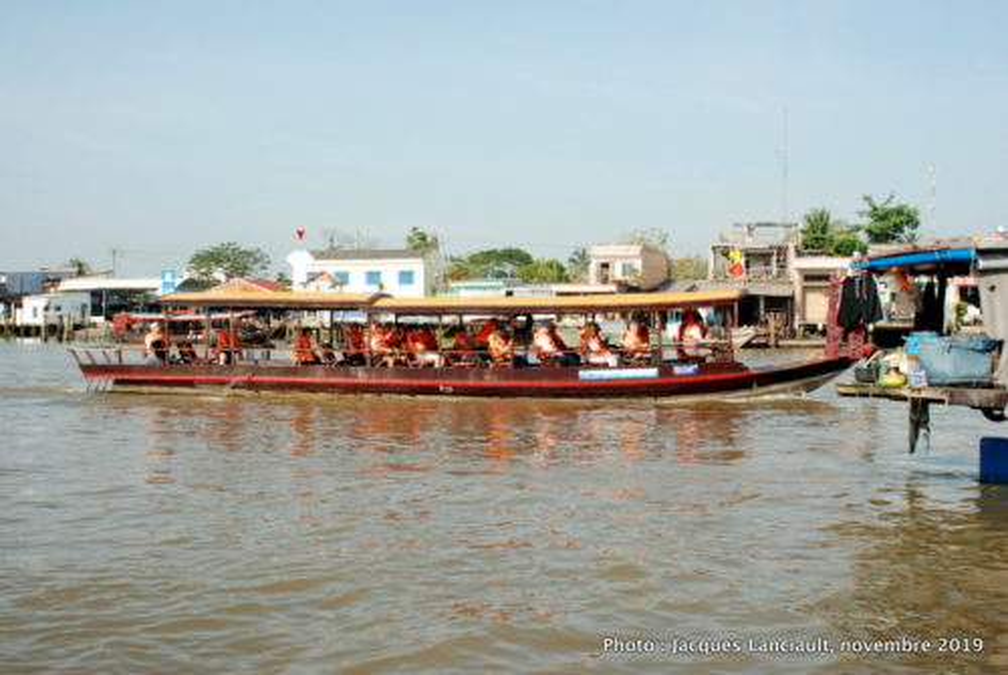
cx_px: 504
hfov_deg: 46.3
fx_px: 1178
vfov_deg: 32.0
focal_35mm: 42
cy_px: 338
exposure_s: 1/500
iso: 500
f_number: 11
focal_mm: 28
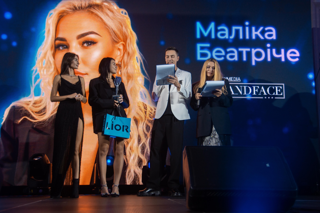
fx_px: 413
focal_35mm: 46
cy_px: 106
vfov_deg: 28.9
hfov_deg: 42.3
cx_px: 160
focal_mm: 31
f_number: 4.8
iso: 280
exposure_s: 1/125
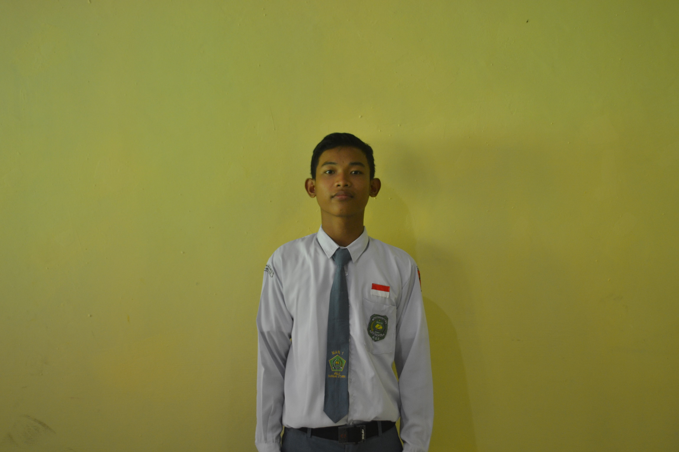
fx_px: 679
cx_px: 340
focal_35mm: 36
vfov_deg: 36.9
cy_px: 226
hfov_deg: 53.1
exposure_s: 1/80
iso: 400
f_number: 4.5
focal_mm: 24
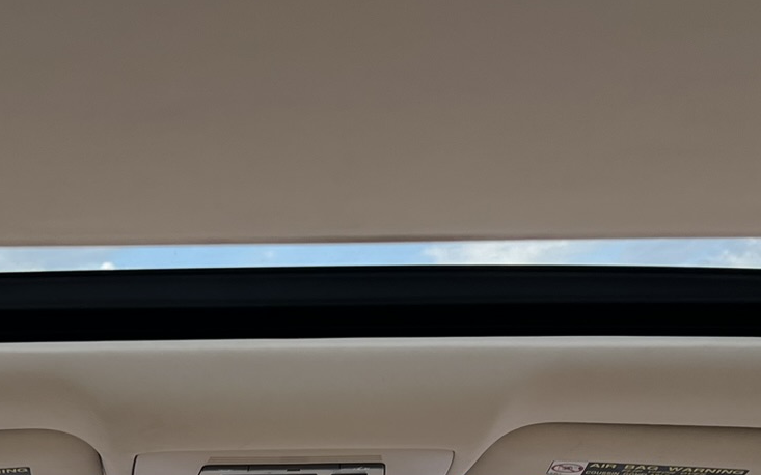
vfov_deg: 16.3
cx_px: 188
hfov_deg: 26.5
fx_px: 1597
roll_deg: +0.6
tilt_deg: -2.3
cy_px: 568
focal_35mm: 77
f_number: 1.5
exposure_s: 1/139
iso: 32
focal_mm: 5.7
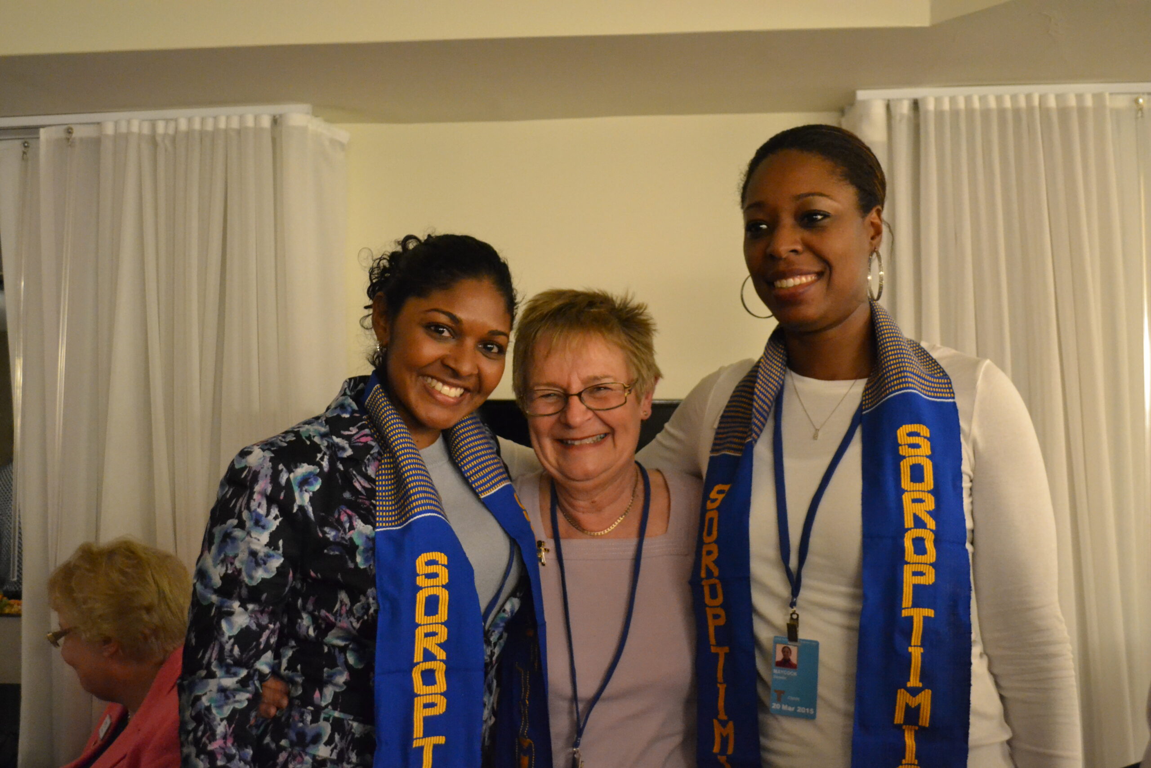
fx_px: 1151
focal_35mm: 36
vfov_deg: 36.9
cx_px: 576
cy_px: 384
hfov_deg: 53.1
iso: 3200
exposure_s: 1/25
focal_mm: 24
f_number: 4
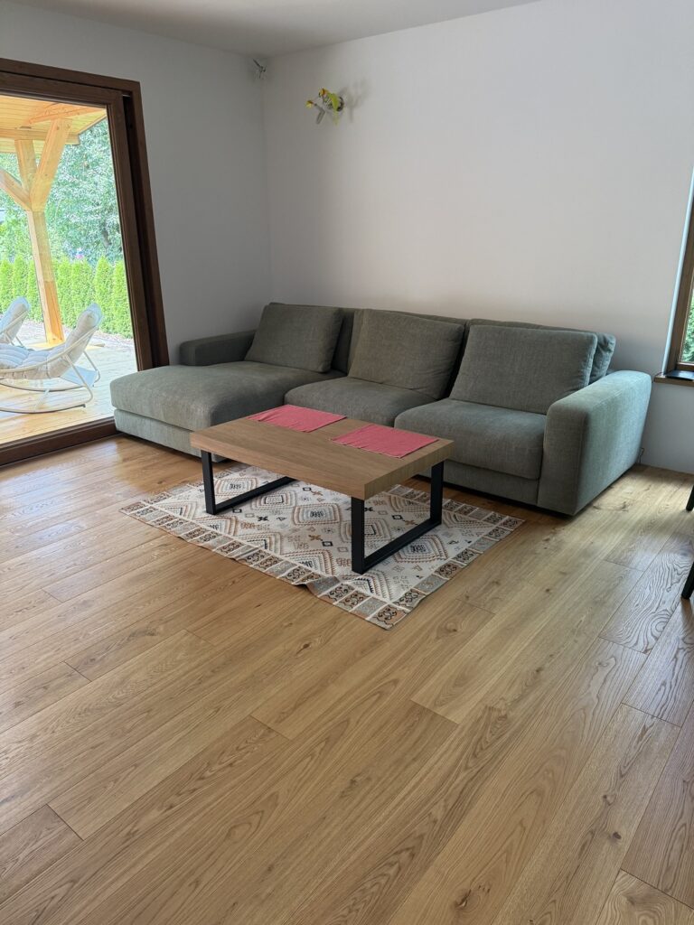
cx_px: 347
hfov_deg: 56.8
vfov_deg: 71.6
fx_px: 642
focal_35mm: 24
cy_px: 462
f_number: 1.78
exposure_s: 1/90
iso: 200
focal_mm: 6.76
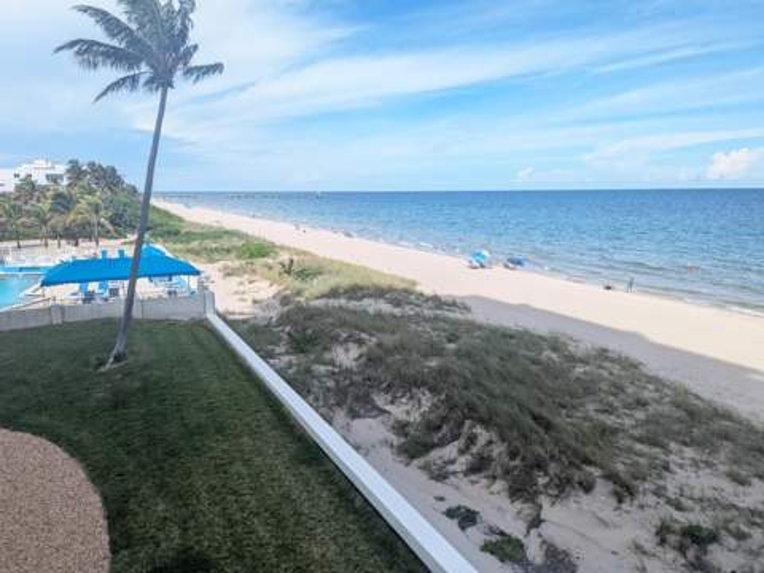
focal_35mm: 24
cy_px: 286
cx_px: 382
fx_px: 530
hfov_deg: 71.6
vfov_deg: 56.8
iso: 48
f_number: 1.85
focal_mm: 6.81
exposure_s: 1/1984
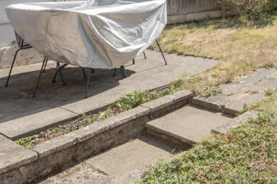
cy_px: -48
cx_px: 316
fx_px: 300
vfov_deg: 28.6
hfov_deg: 39.1
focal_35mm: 39
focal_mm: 14
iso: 400
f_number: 8
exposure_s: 1/640
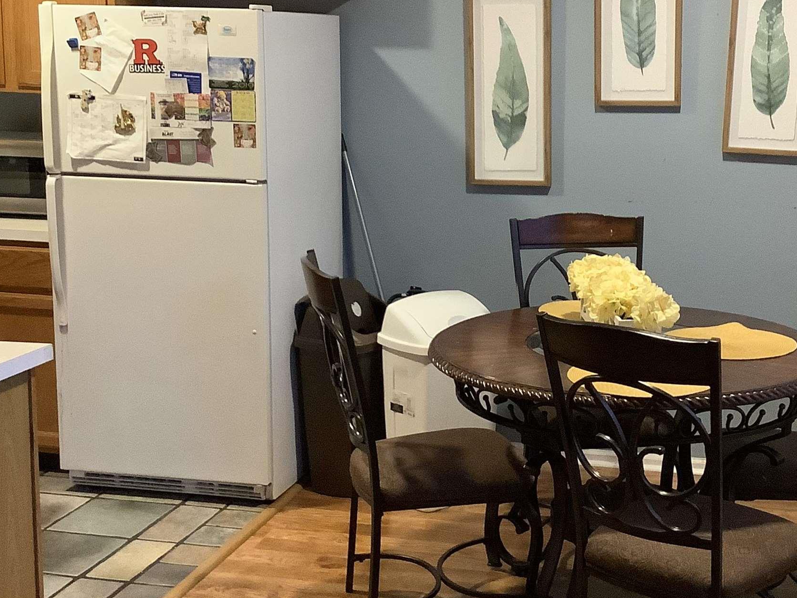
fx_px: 1312
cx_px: 561
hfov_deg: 33.3
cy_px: 275
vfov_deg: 25.6
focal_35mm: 57
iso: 400
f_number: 2.4
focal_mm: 3.3
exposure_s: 1/40
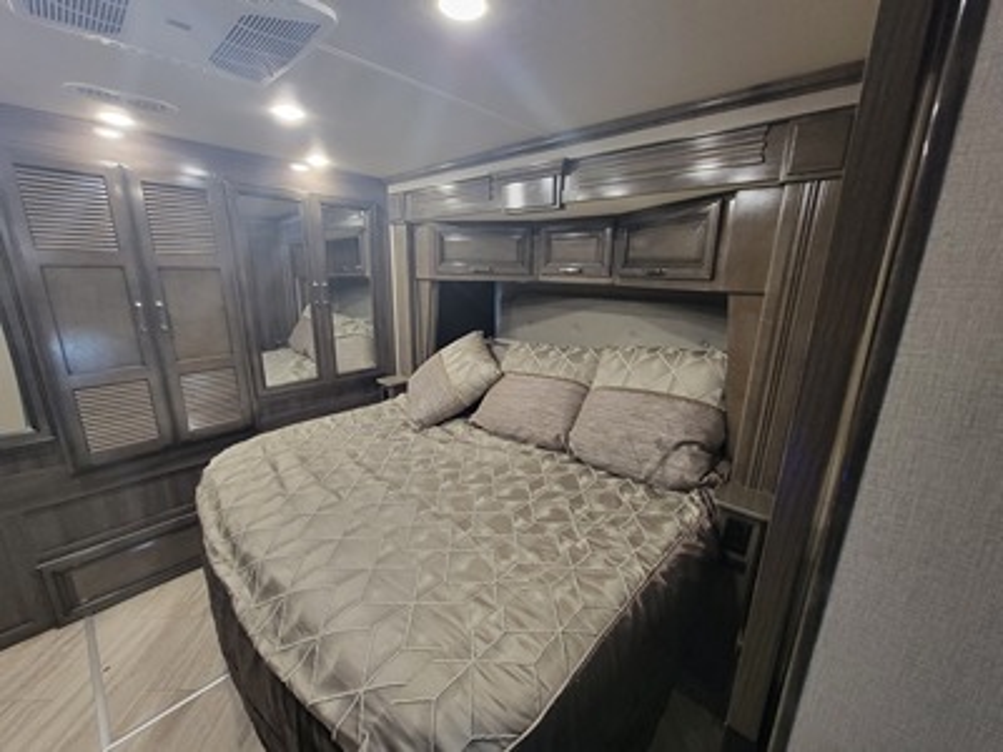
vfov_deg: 89.9
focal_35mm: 13
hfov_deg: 106.2
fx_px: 377
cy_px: 376
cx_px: 502
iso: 640
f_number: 2.2
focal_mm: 2.2
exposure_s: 1/30
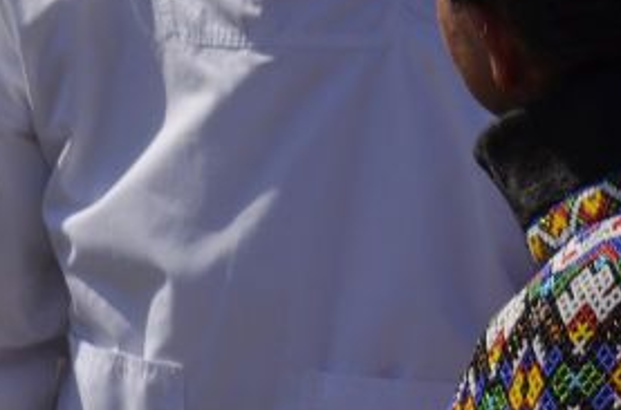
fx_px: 9099
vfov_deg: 2.6
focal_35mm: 529
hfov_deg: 3.9
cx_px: 345
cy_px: -49
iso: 100
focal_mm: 122
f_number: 13
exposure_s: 1/200
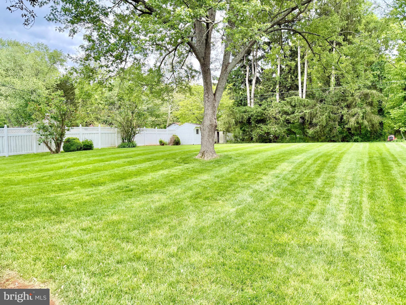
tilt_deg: -3.1
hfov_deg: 71.6
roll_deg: +0.0
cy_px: 152
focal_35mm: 24
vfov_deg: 56.8
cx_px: 203
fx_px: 281
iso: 100
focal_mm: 6.76
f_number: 1.78
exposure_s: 1/1250
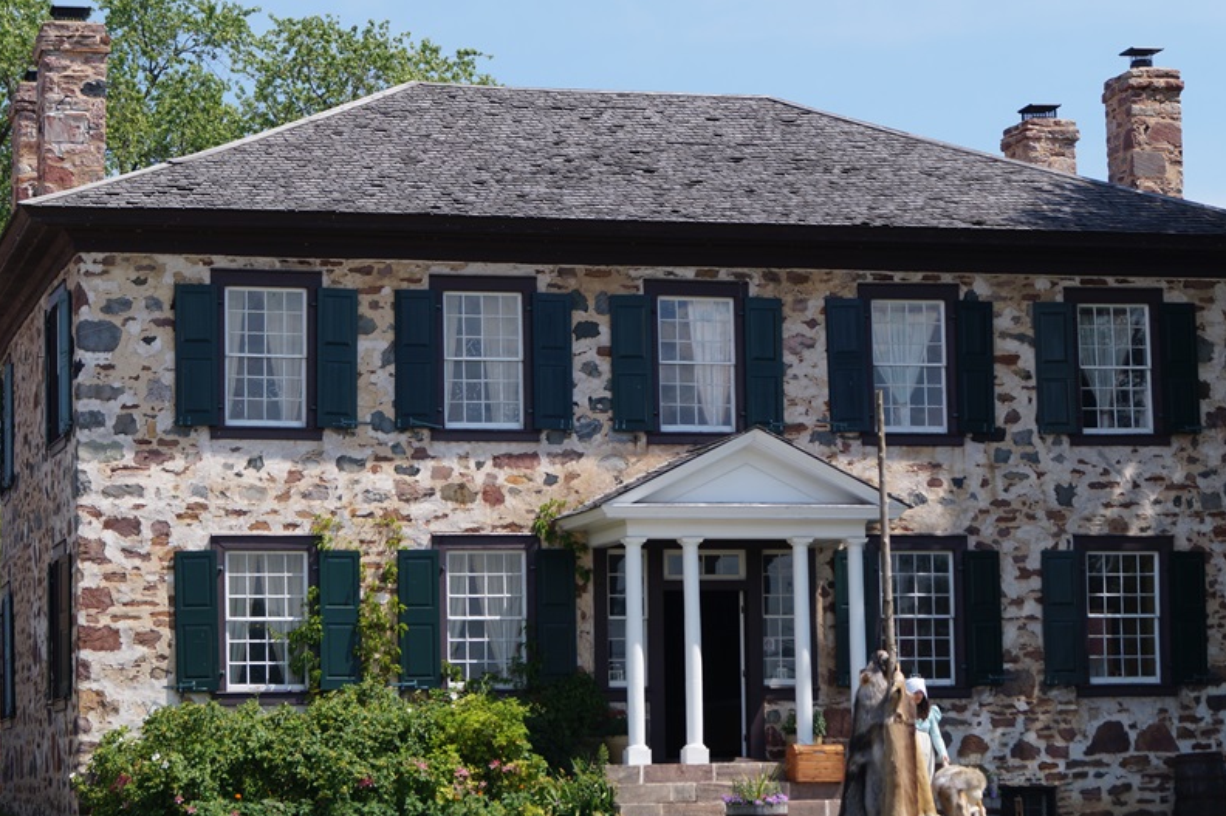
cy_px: 445
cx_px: 639
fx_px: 3630
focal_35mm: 107
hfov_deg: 19.2
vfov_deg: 12.8
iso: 100
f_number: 9
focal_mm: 55
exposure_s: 1/160
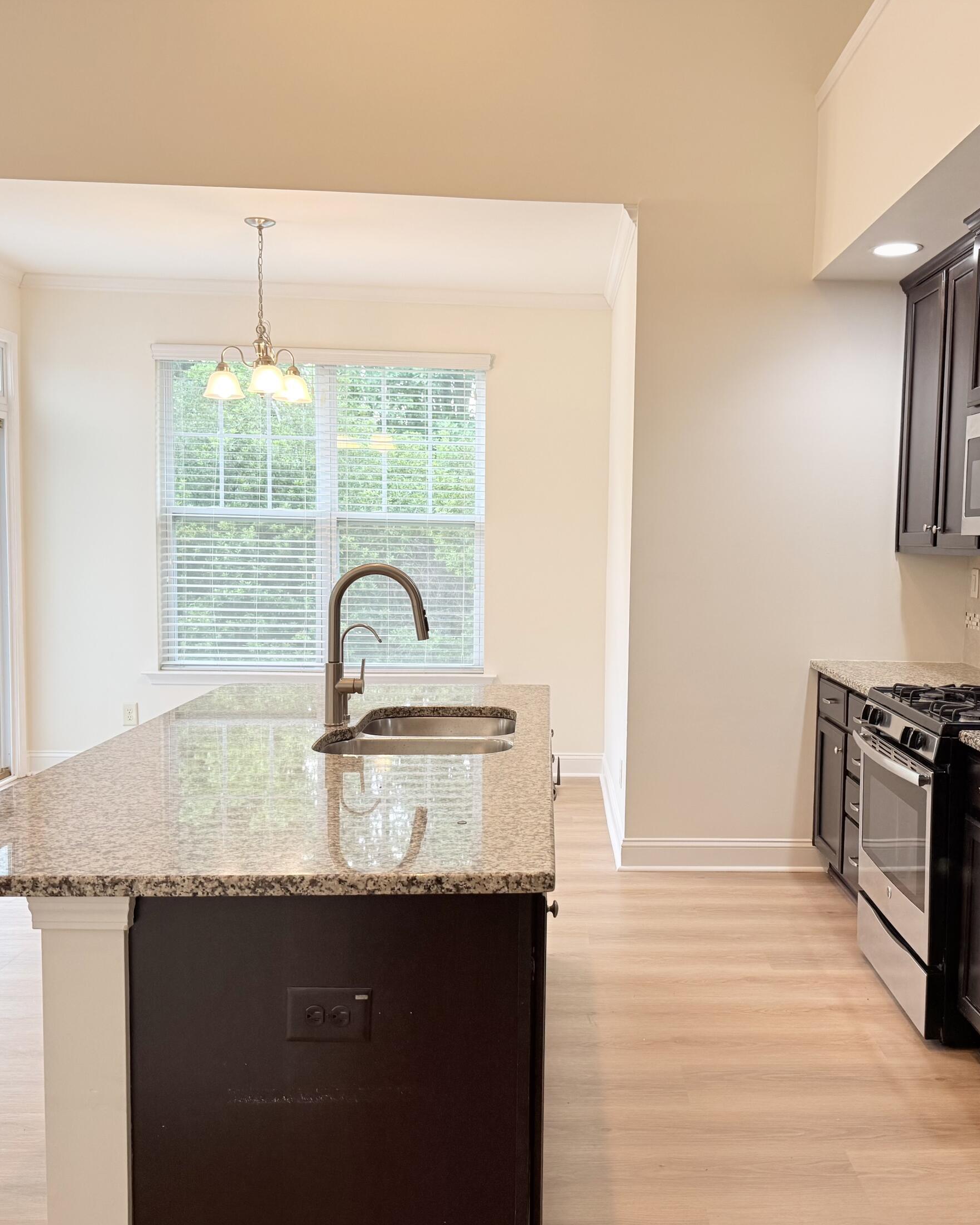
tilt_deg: -4.3
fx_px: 1160
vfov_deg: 55.7
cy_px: 624
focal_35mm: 32
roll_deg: -1.4
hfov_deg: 45.3
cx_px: 622
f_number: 1.78
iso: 160
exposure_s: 1/120
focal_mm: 6.76
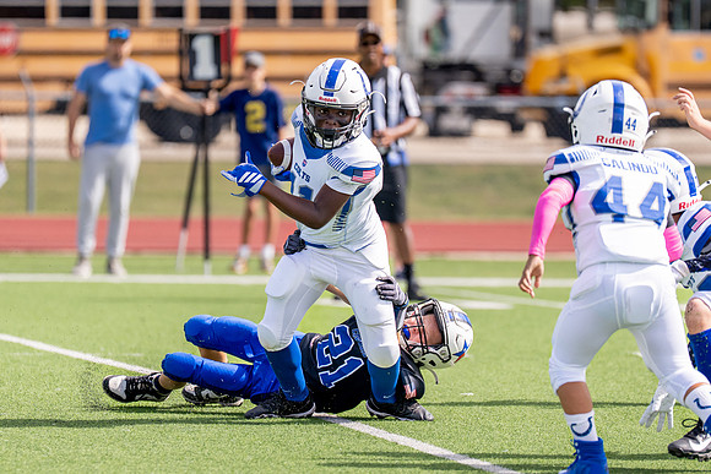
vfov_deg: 3.7
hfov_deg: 5.5
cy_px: 252
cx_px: 316
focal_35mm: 375
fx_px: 7399
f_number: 2.8
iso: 250
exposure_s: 1/3200
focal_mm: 200
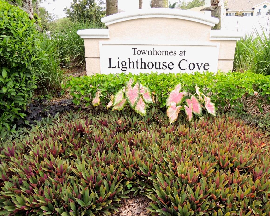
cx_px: 149
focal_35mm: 26
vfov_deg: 55.0
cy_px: 108
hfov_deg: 65.9
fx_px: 208
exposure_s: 1/640
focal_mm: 4.3
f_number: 2.8
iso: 100
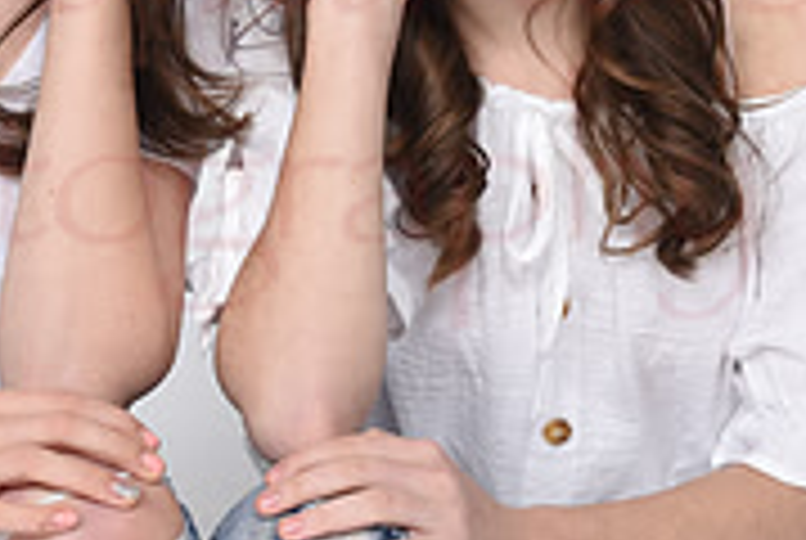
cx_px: 216
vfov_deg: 7.7
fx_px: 3992
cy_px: -25
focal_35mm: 178
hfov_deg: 11.5
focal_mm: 55
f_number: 8
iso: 160
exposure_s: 1/100
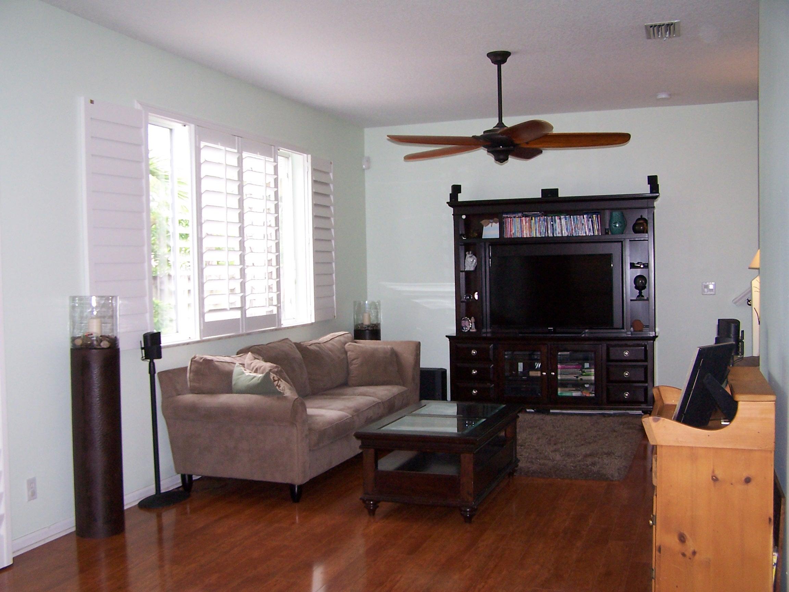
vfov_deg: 37.7
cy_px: 296
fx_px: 866
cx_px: 394
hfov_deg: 49.0
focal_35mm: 38
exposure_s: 1/60
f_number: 2.8
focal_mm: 6.3
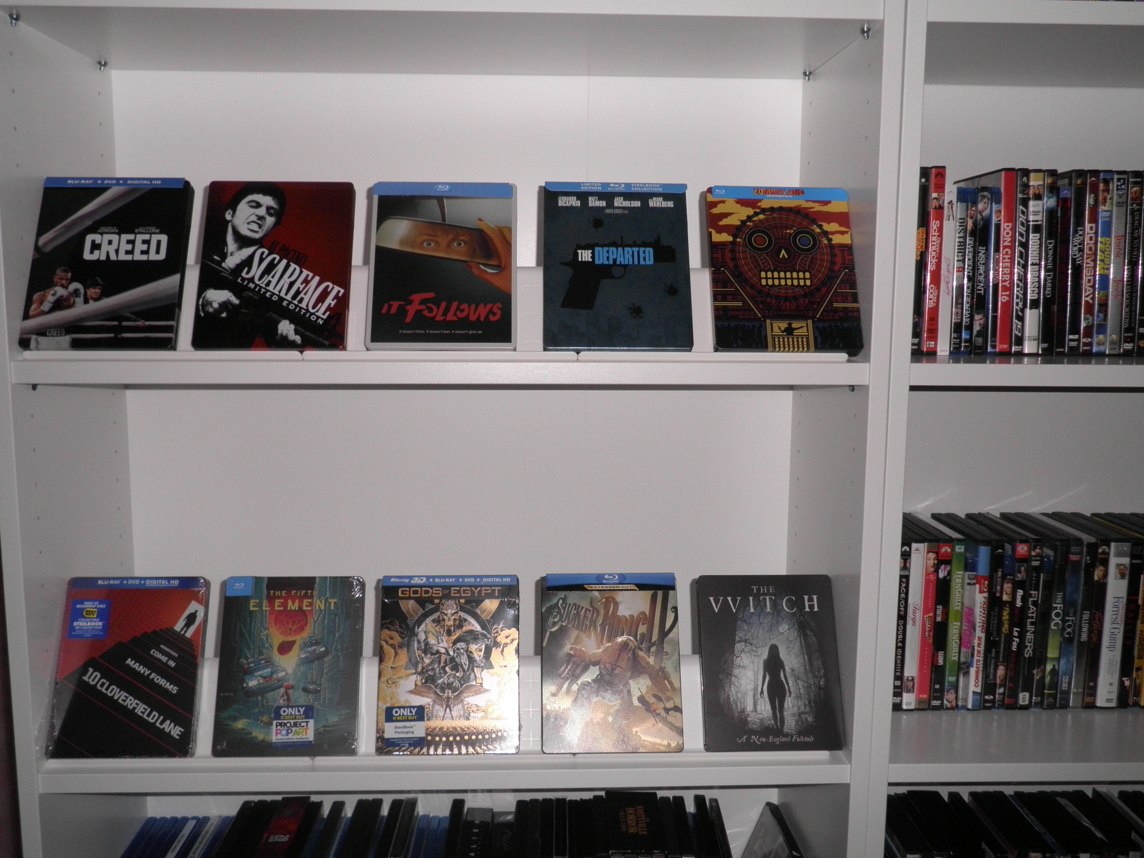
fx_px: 1058
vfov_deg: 44.2
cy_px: 429
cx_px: 572
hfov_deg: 56.8
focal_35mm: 32
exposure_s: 1/50
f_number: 3.7
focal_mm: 5.9
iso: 160
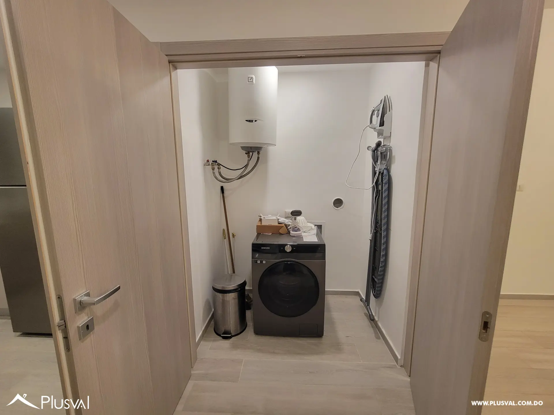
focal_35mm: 13
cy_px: 208
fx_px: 208
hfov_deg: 106.2
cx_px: 277
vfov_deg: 89.9
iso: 320
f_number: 2.2
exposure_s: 1/60
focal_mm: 2.2
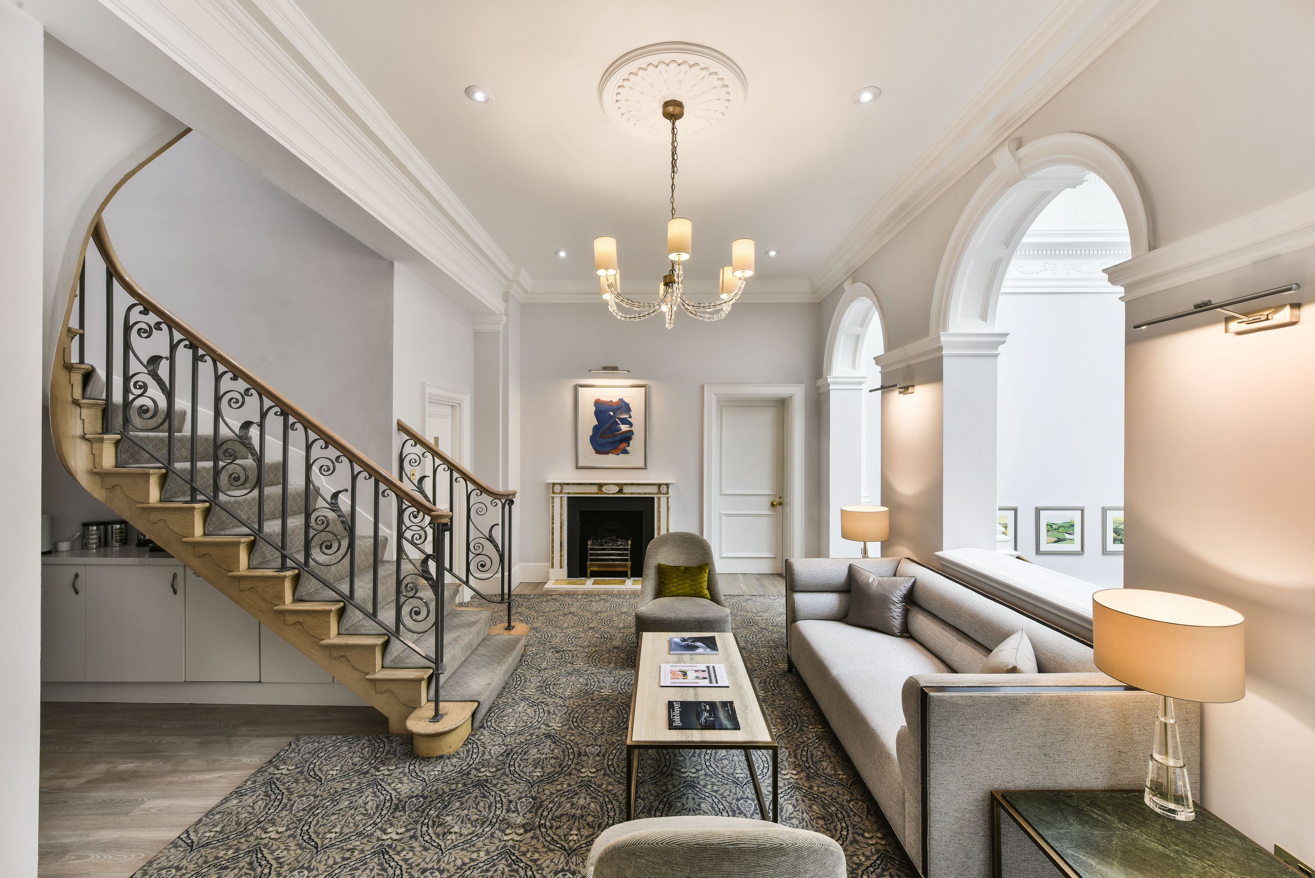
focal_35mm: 14
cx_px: 658
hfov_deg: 104.2
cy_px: 439
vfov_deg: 81.3
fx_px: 512
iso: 200
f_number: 11
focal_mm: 14
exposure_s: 1/4
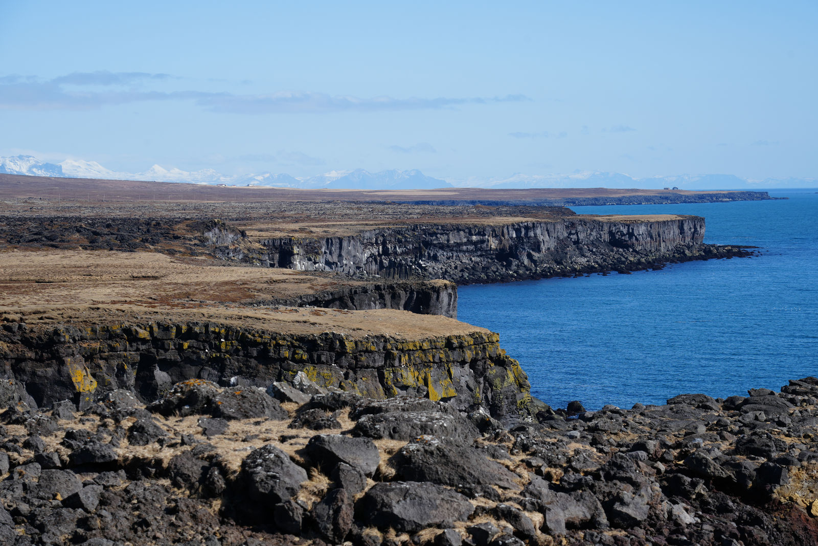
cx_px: 409
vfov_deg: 13.0
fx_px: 2386
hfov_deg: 19.5
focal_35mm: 105
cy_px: 273
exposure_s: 1/250
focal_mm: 105
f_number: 9
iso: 100
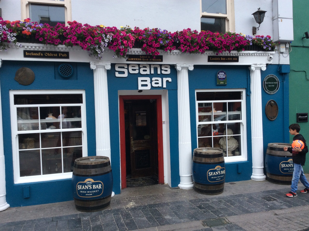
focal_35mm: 32
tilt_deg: -2.5
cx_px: 154
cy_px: 116
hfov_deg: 56.9
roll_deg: +2.2
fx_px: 285
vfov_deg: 44.1
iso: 32
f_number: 2.4
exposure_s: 1/440
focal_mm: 3.3
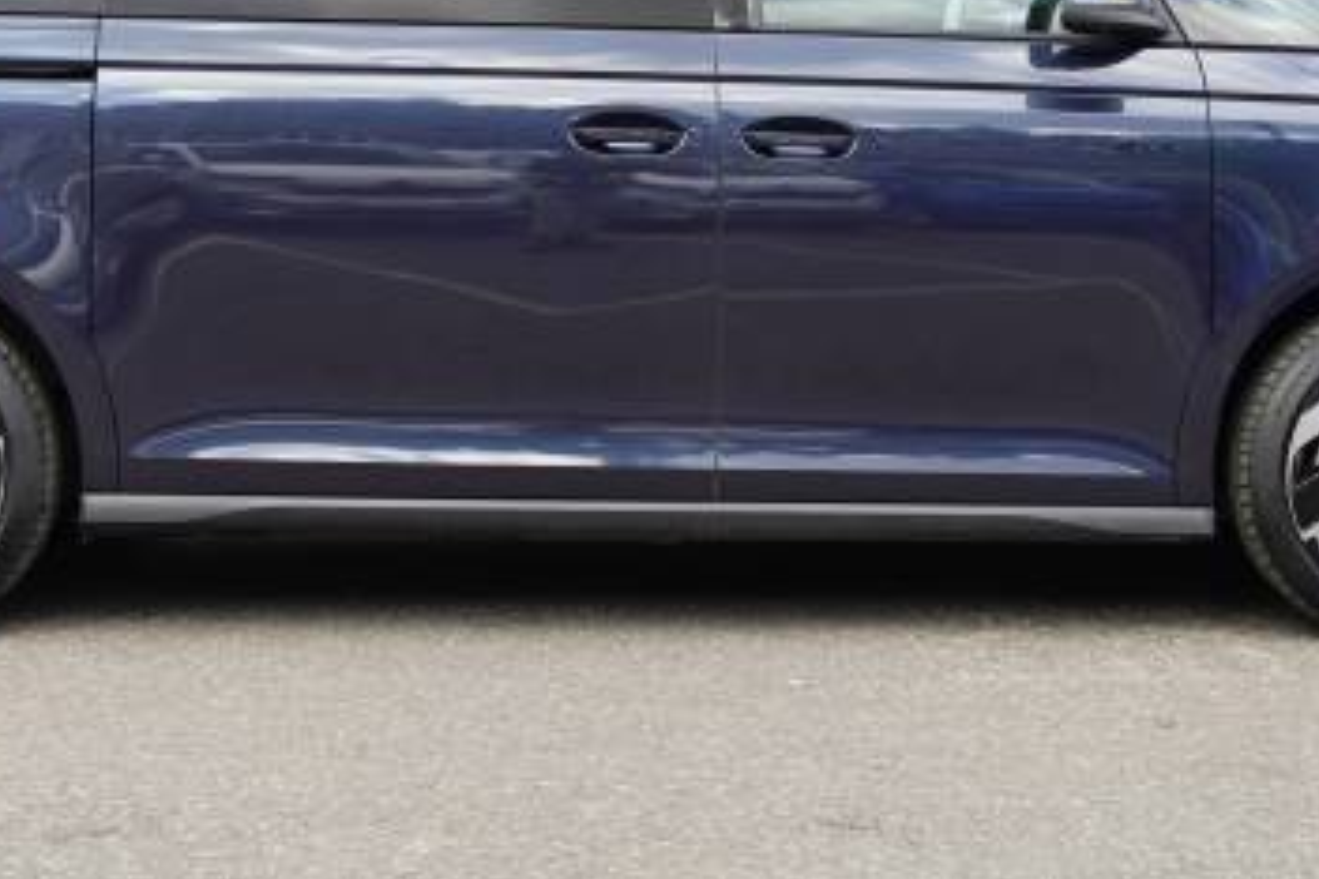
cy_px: 83
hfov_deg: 24.4
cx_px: 609
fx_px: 3051
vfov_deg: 16.2
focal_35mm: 83
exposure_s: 1/80
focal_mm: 45.7
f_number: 4.5
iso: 100
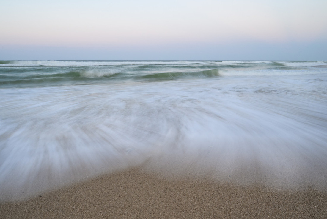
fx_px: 274
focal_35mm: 30
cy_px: 110
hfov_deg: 61.7
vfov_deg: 43.5
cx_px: 164
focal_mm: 29.5
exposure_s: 1
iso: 640
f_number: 14
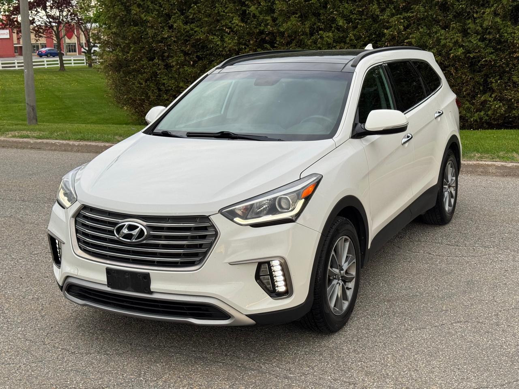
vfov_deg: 30.3
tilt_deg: -12.9
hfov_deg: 39.7
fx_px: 720
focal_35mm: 48
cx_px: 260
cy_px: 194
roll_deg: +1.2
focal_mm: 6.76
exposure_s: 1/220
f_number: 1.78
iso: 50
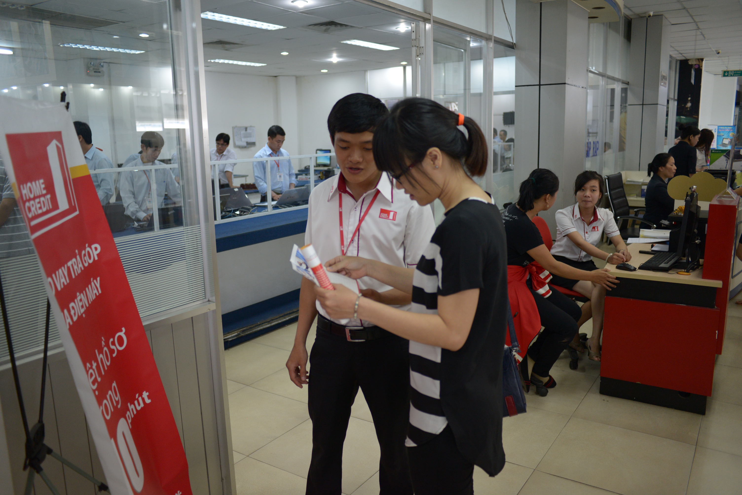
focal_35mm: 28
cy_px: 248
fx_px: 577
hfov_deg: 65.5
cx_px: 371
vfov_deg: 46.4
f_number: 2.8
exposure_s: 1/160
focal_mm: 28
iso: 1250
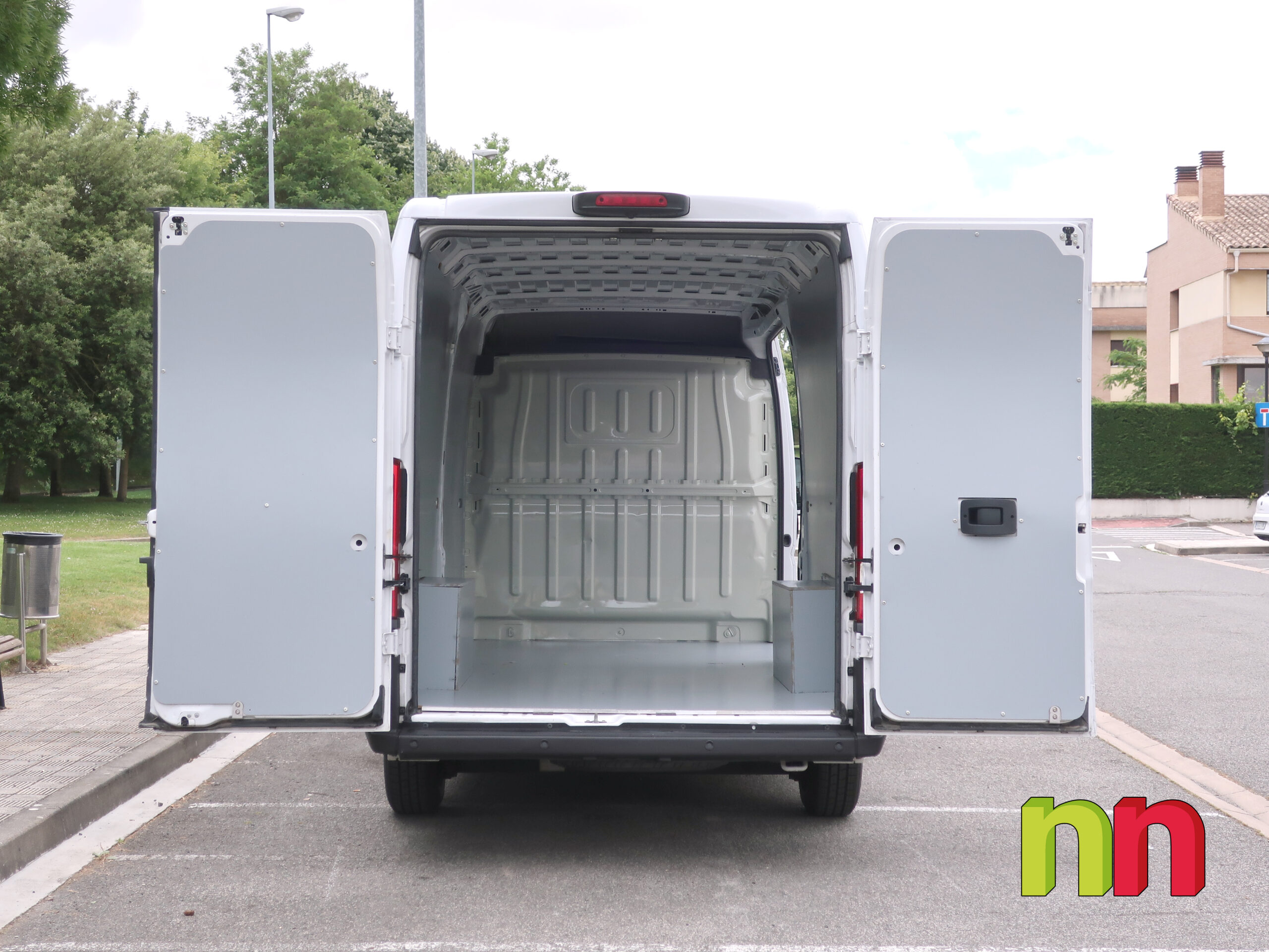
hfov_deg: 71.6
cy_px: 476
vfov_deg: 56.8
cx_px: 634
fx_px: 880
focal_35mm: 24
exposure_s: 1/3200
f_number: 1.8
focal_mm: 6.86
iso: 80
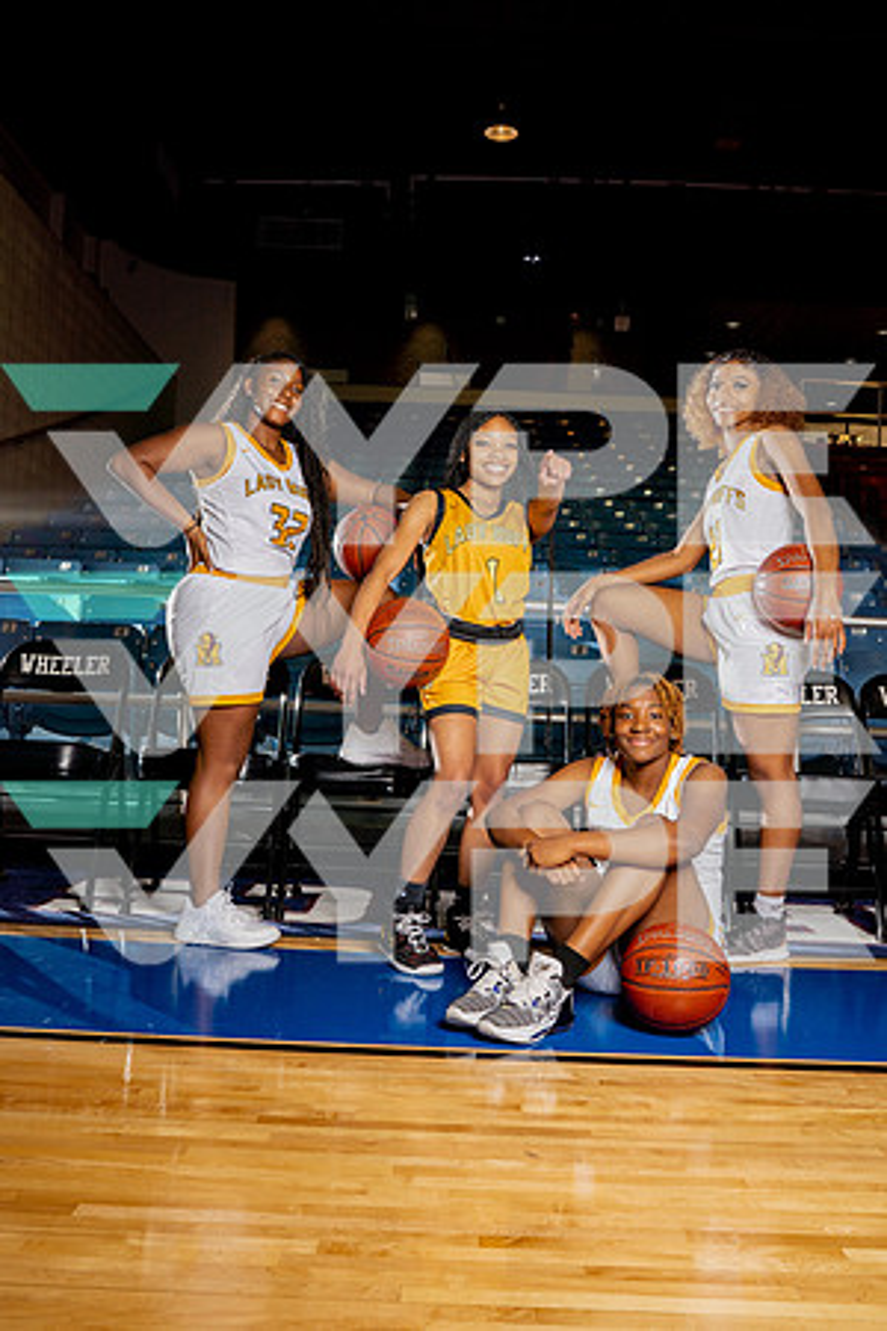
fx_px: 1293
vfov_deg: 54.4
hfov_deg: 37.9
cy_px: 666
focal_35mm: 35
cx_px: 444
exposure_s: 1/250
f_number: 6.3
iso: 320
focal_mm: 35
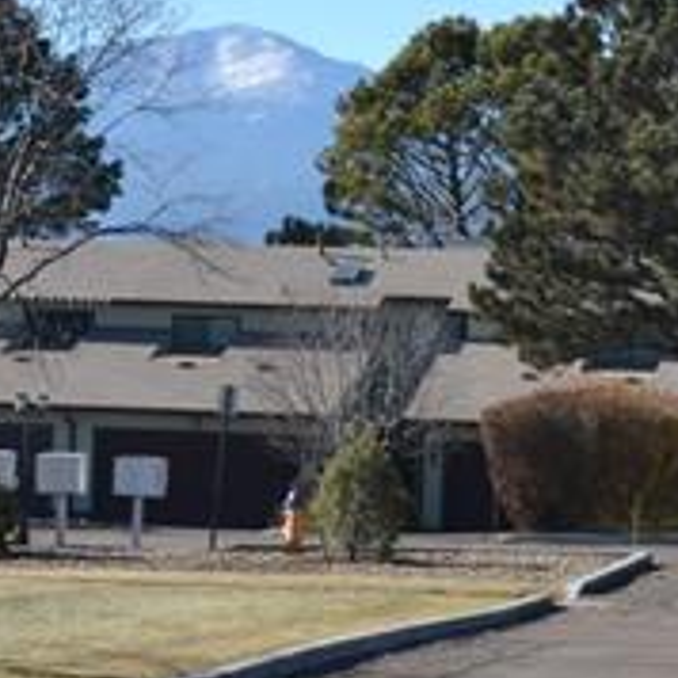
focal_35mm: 165
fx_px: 3656
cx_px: 263
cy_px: 168
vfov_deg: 10.6
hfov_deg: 10.6
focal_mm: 36
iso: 100
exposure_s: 1/200
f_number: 7.1
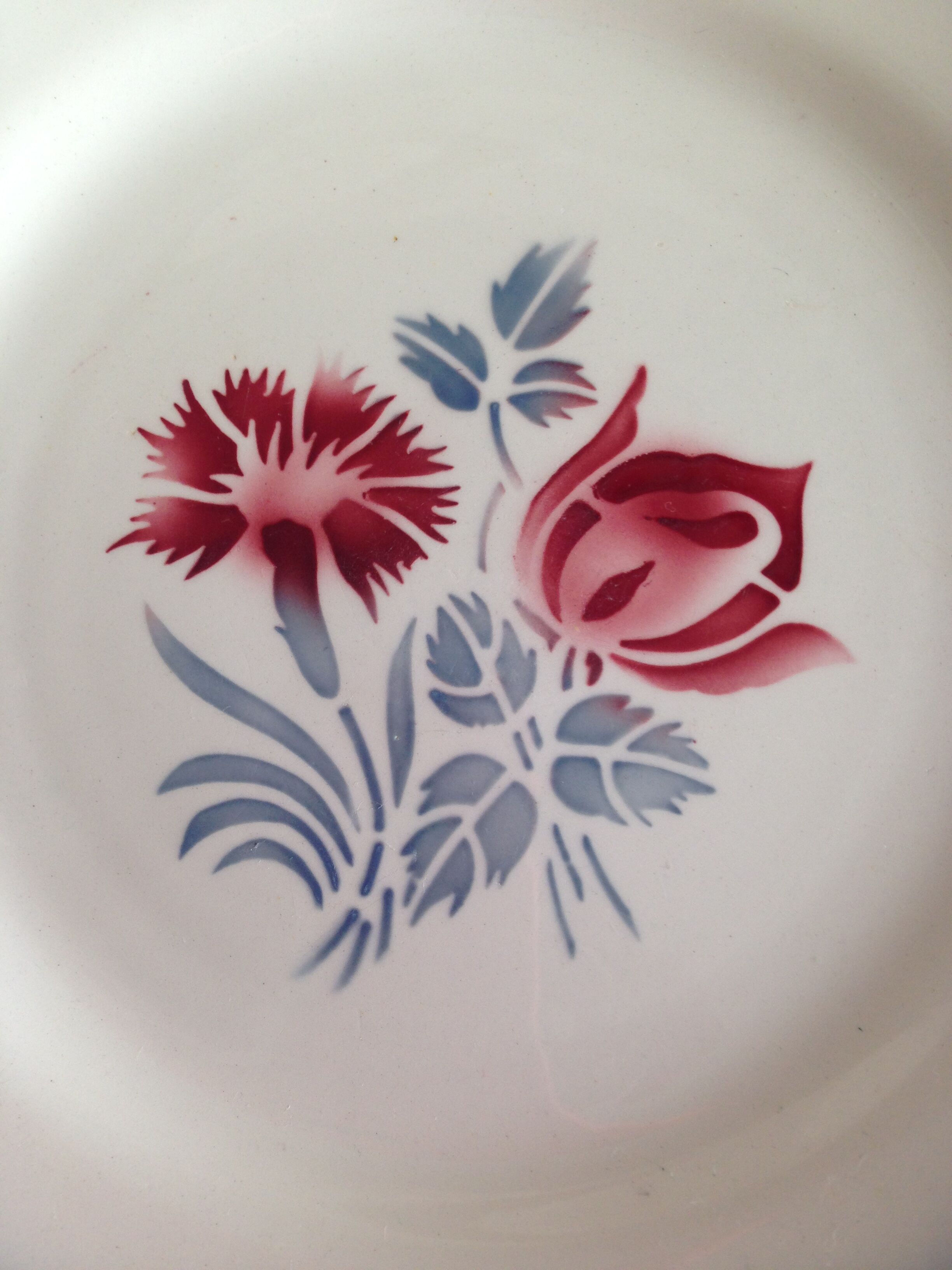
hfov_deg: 42.9
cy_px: 635
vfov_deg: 55.4
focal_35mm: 33
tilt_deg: -84.8
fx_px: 1210
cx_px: 476
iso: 64
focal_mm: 4.12
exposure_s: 1/60
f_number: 2.4
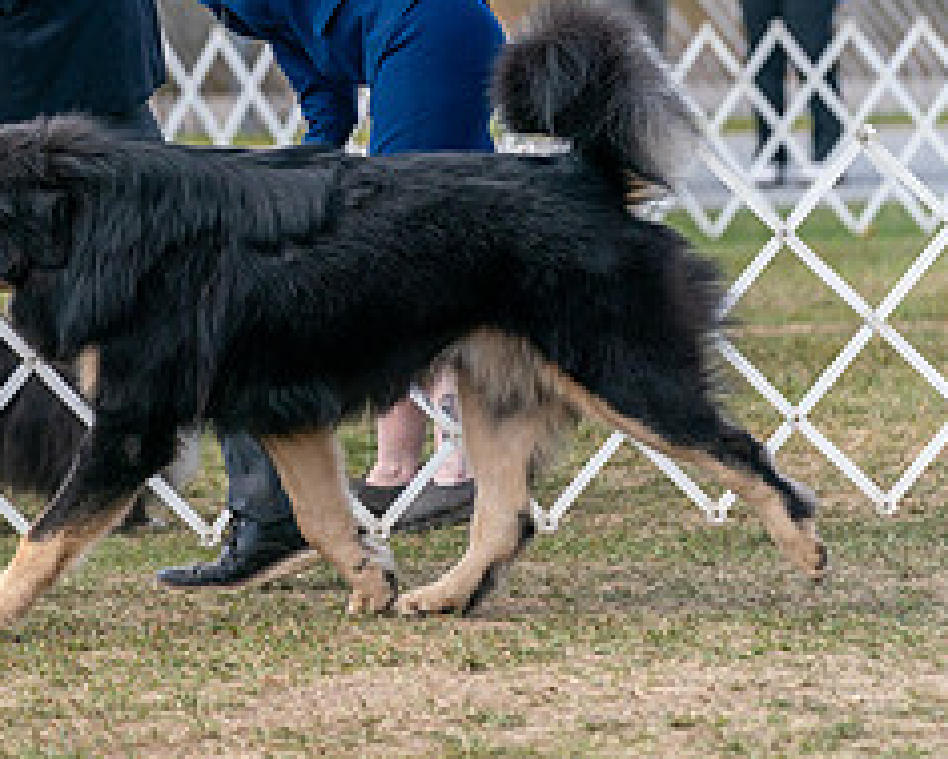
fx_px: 10863
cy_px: 20
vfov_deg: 4.0
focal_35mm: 387
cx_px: -46
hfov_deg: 5.0
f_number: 4
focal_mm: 144
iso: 400
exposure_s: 1/2000
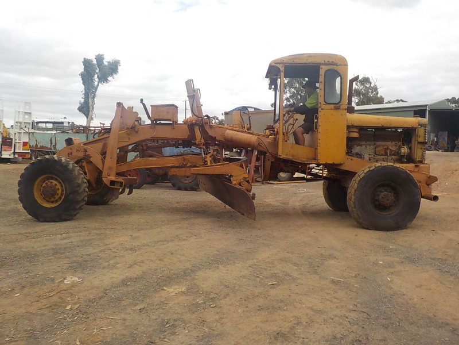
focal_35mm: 30
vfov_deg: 46.8
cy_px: 172
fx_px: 398
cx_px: 230
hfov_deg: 60.0
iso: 125
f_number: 3.3
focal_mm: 4.1
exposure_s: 1/1000
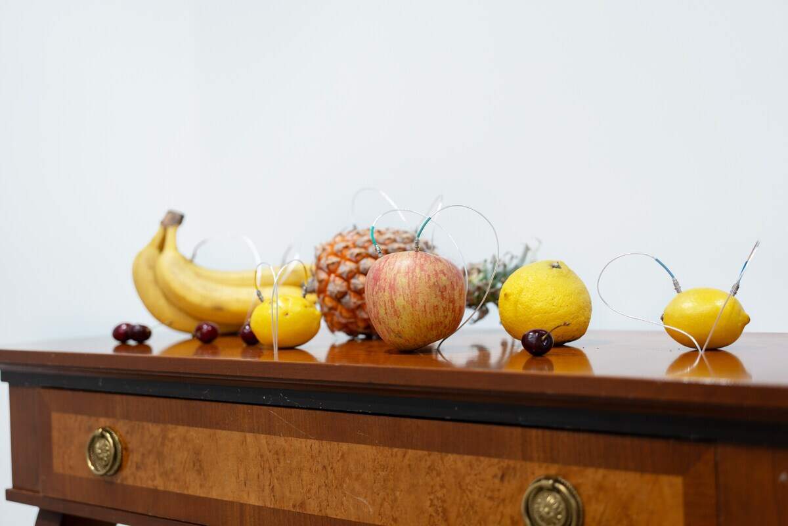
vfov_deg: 27.0
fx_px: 1094
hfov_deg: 39.6
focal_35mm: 50
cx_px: 394
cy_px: 263
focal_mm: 50
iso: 250
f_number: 2.8
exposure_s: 1/100
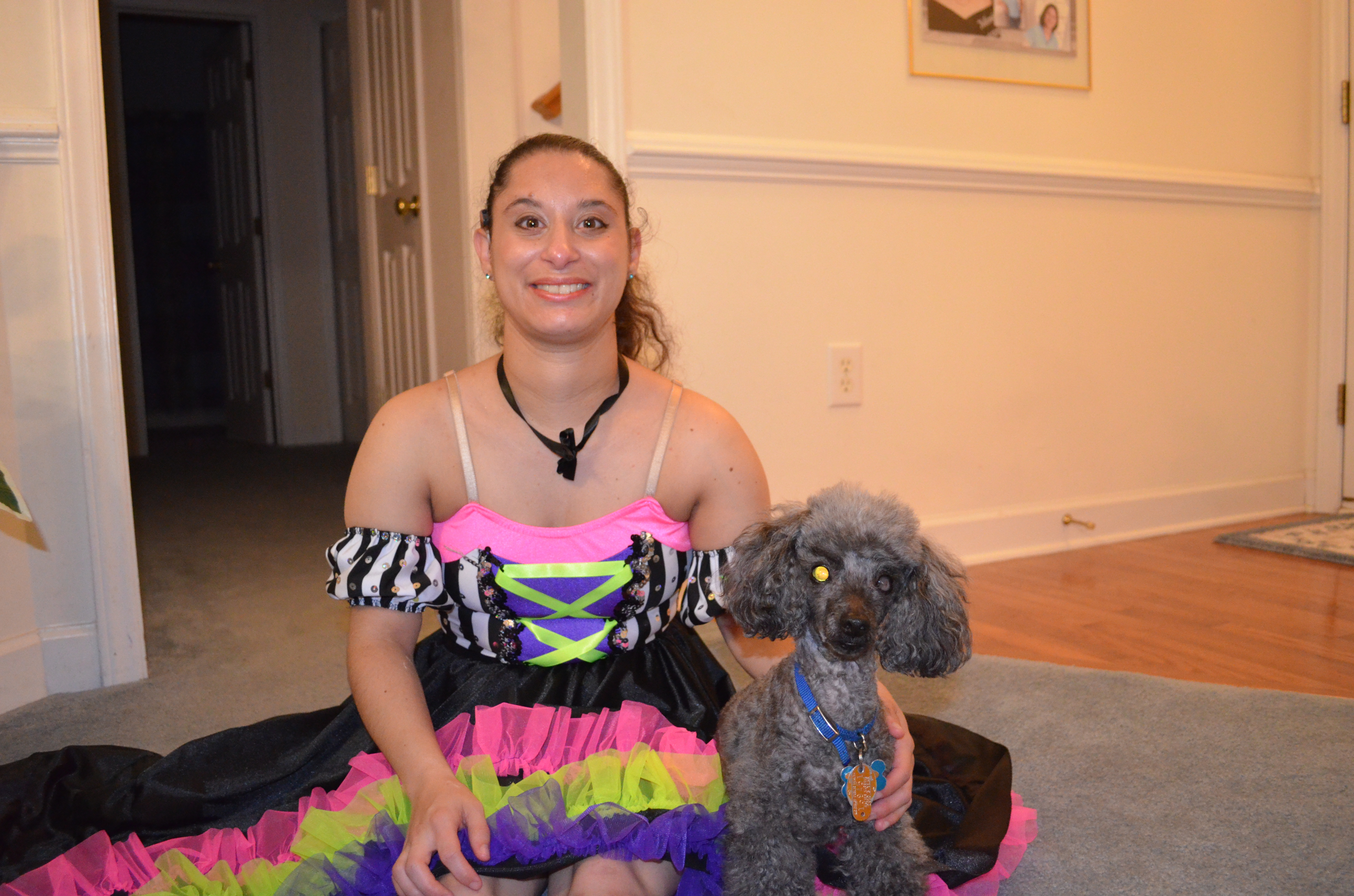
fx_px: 1126
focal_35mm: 30
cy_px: 448
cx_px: 677
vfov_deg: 43.4
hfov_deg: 62.0
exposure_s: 1/60
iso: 3200
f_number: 3.8
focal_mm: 20
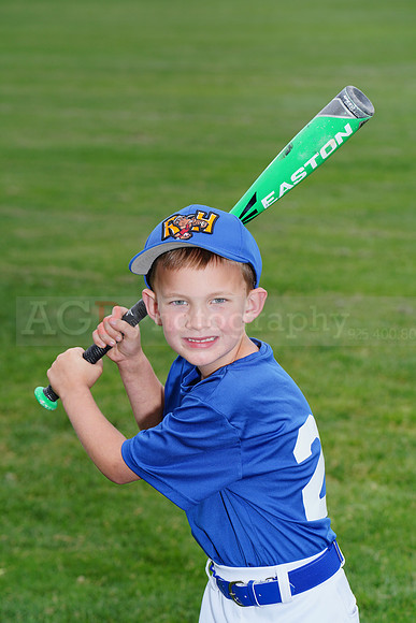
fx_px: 2858
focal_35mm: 165
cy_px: 312
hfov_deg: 8.3
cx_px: 208
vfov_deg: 12.4
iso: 200
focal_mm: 165
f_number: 9
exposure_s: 1/200
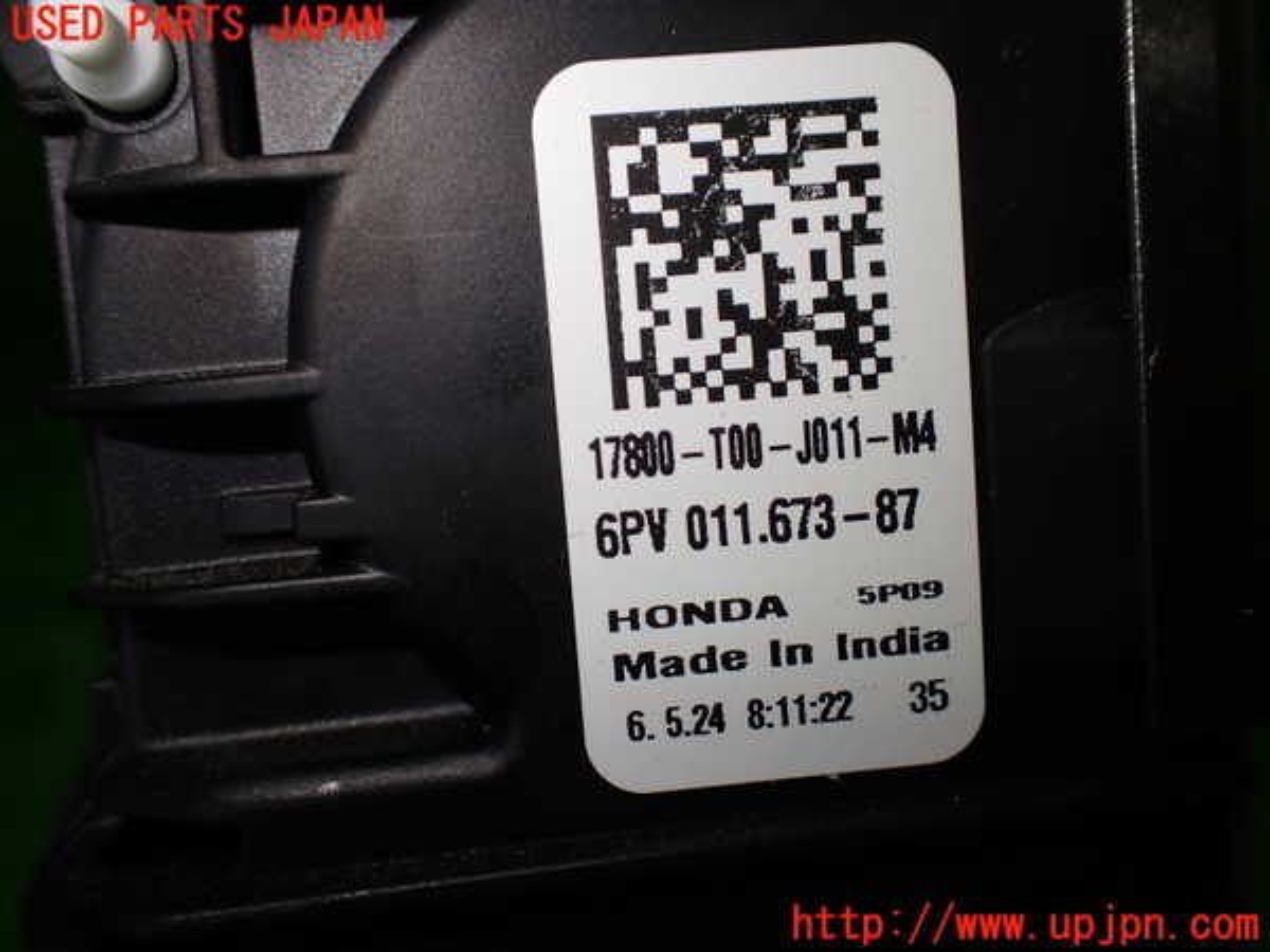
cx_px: 635
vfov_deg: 44.2
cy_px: 476
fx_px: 1174
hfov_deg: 56.8
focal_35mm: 32
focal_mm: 5.79
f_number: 2.4
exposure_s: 1/160
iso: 100
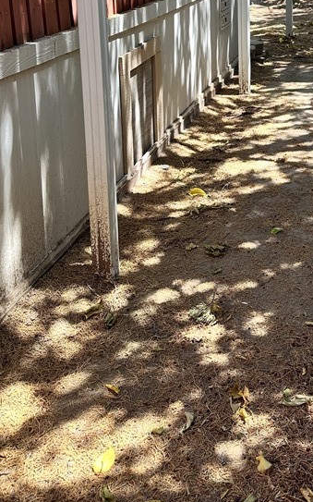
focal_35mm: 48
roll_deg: -0.2
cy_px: 69
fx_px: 656
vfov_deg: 39.4
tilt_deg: -12.3
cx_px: 288
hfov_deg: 25.9
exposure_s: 1/361
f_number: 1.78
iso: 80
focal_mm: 6.86
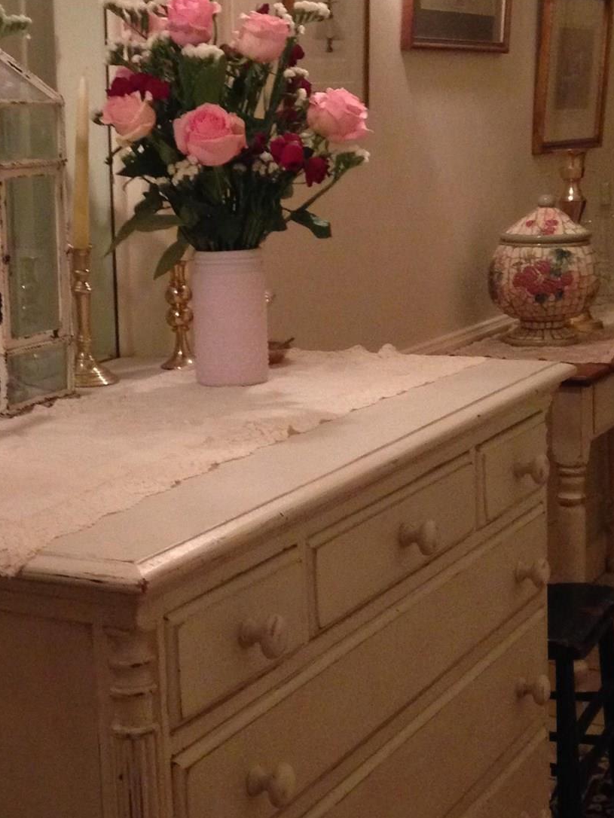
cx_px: 116
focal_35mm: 70
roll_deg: +1.2
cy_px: 389
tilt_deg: -10.0
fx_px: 1655
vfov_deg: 27.8
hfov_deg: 20.8
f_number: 2.4
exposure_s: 1/20
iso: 400
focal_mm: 4.12
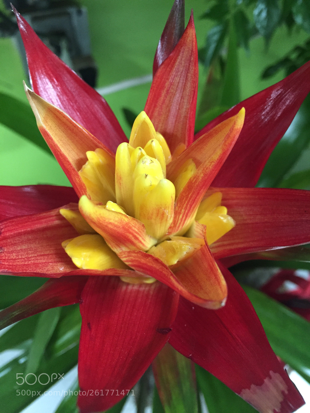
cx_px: 155
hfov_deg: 48.2
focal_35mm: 29
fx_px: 346
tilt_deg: -46.4
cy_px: 206
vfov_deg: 61.7
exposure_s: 1/17
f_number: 2.2
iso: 250
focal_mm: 4.15
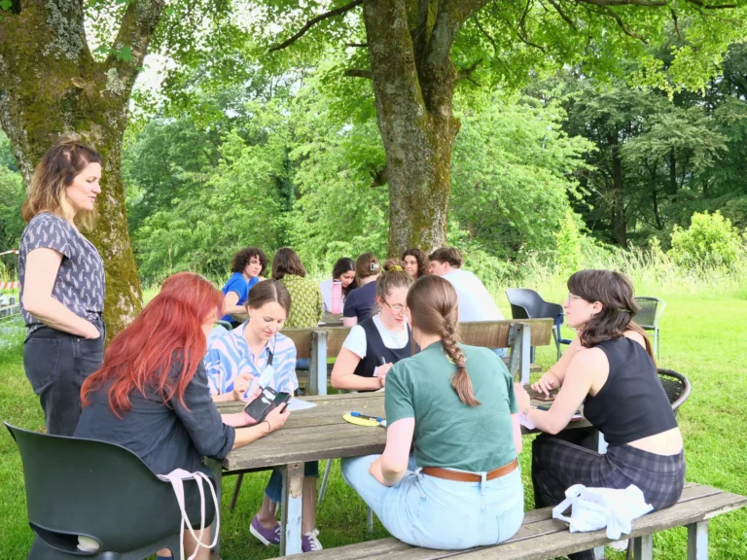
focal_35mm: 40
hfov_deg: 46.8
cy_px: 280
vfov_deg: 36.0
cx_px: 374
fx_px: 863
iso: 200
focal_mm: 20
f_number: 6.3
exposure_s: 1/50
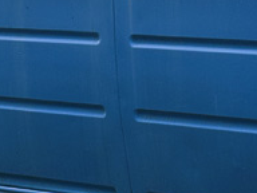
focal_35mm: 261
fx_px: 1938
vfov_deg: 5.7
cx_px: 186
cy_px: -68
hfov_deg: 7.6
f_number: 5.6
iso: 200
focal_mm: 29
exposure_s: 1/60
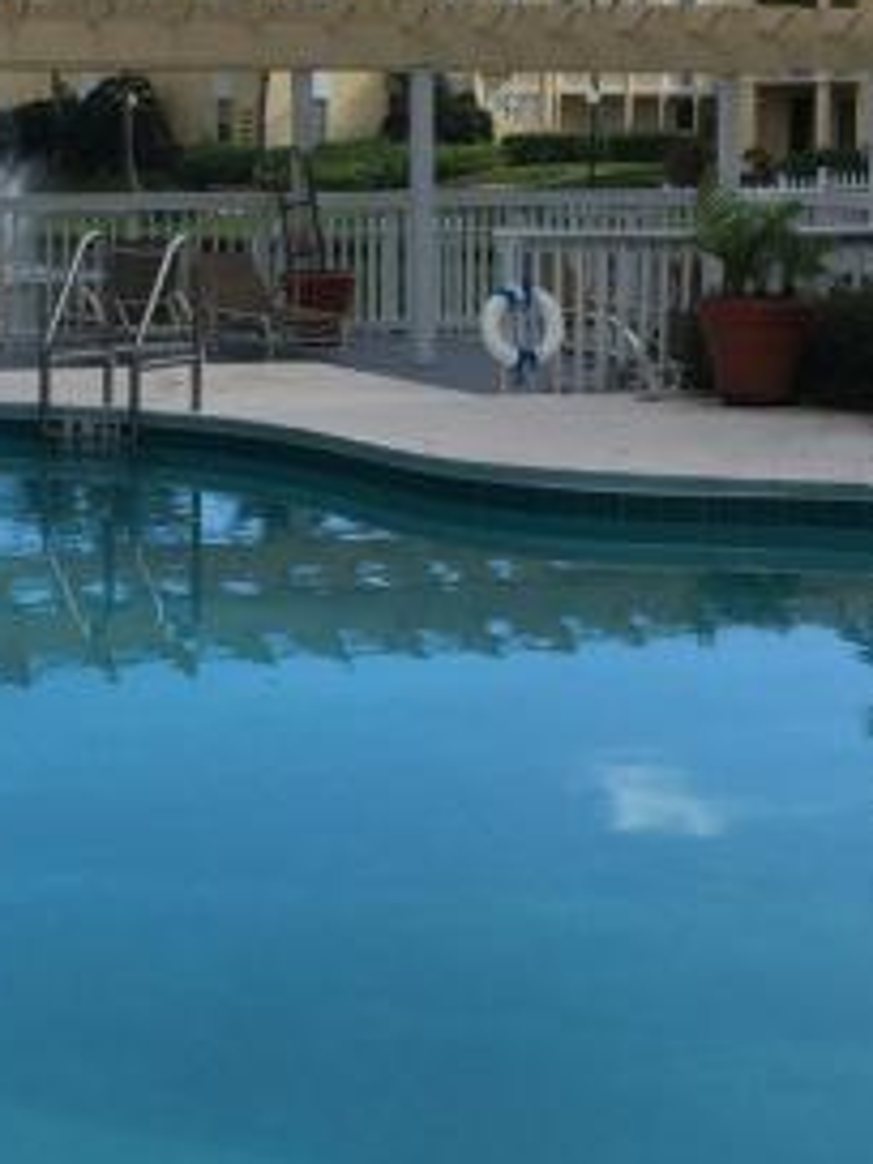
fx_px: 2757
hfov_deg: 17.9
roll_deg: +0.6
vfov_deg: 23.6
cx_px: 218
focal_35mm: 82
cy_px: 287
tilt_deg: -3.1
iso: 32
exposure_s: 1/1799
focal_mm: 4.15
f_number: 2.2
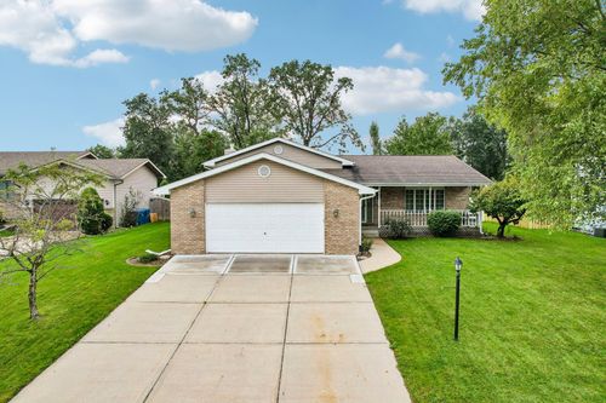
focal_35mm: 22
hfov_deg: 78.6
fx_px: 370
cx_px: 303
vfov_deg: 57.2
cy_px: 202
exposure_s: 1/800
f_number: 2.8
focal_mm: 8.4
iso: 100
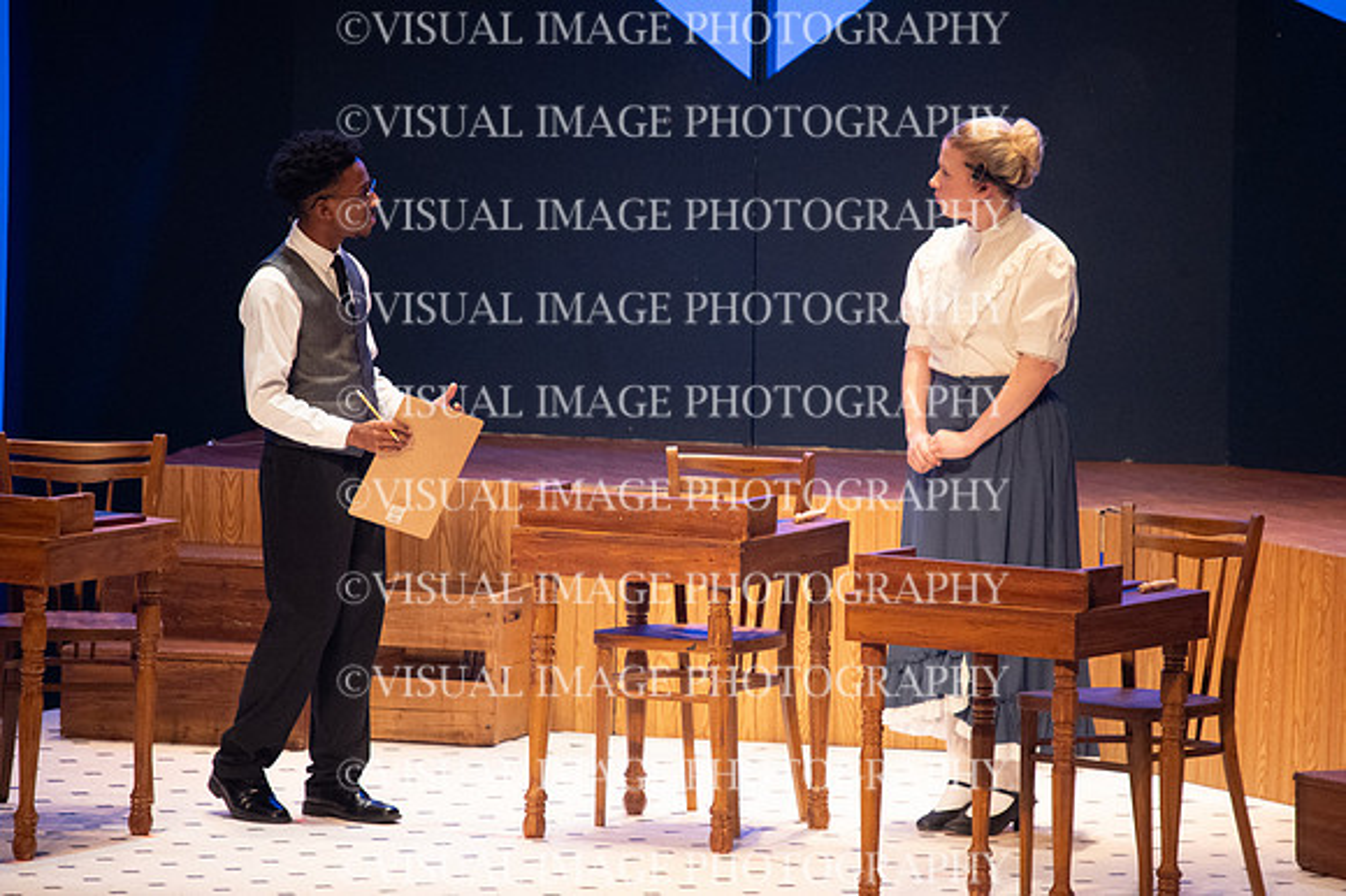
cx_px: 673
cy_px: 448
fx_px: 15694
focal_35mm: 420
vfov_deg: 3.3
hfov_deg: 4.9
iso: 10000
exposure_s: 1/160
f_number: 6.3
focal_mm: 420
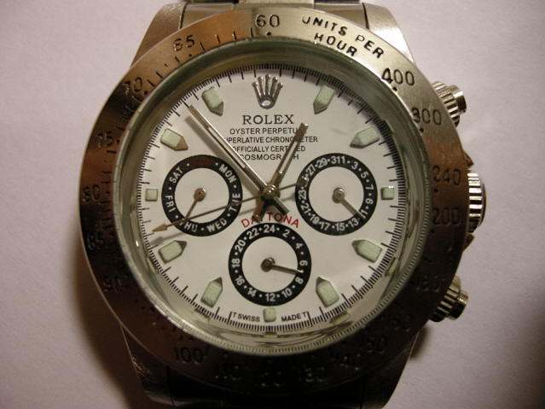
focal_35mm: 35
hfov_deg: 52.6
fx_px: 551
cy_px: 204
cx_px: 272
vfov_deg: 40.7
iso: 276
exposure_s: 1/60
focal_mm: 7.5
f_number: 2.7
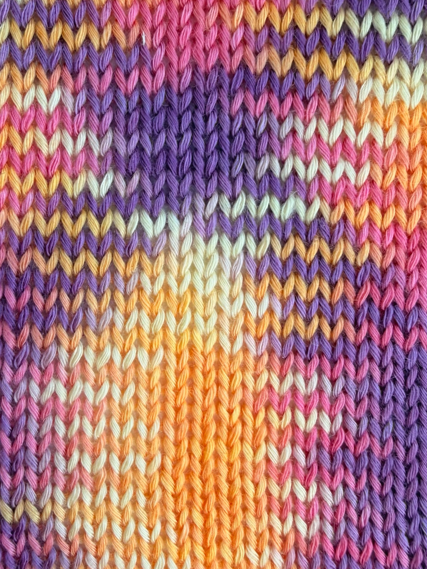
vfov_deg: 63.3
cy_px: 258
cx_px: 184
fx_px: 460
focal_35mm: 28
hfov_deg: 49.6
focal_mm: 2.22
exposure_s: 1/131
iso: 40
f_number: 2.2
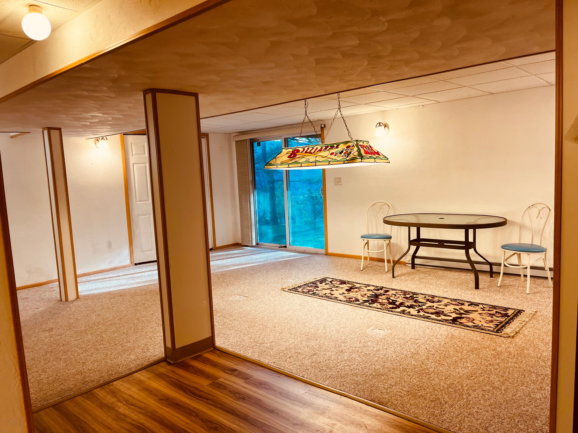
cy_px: 216
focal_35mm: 26
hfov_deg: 67.3
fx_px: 434
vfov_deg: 53.1
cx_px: 289
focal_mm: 5.1
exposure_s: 1/120
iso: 125
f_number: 1.6
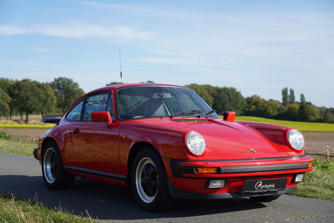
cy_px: 112
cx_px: 167
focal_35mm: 69
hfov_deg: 29.2
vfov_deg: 19.8
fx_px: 640
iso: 100
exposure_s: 1/640
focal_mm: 69
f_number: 4.5
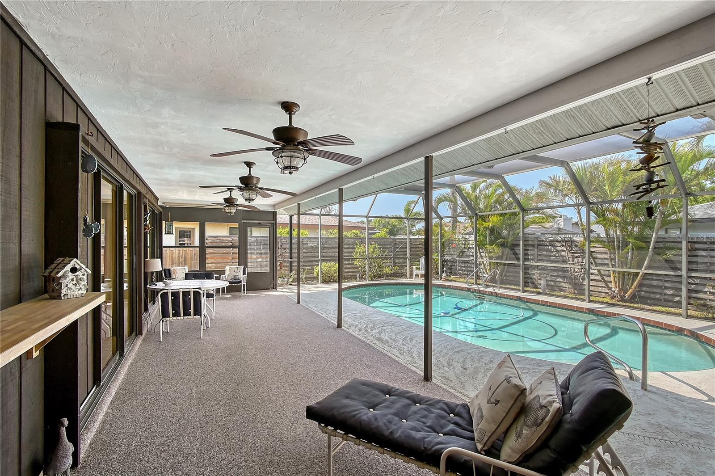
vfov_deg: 77.3
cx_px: 358
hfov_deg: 100.4
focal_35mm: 15
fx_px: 298
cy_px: 238
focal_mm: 10
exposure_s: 1/2500
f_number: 10
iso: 800
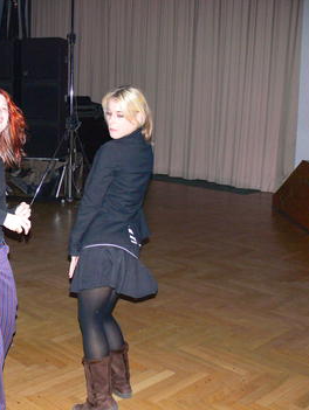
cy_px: 206
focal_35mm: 47
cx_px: 60
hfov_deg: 30.2
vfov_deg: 40.4
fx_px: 558
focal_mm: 7.4
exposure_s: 1/30
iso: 250
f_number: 2.8
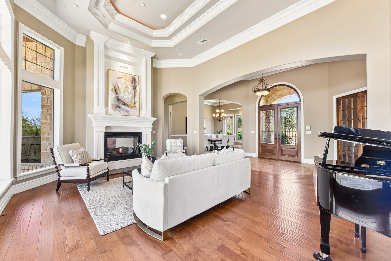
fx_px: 152
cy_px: 130
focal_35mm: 14
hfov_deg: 104.3
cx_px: 196
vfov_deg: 81.2
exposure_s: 1/15
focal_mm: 14
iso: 250
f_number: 8
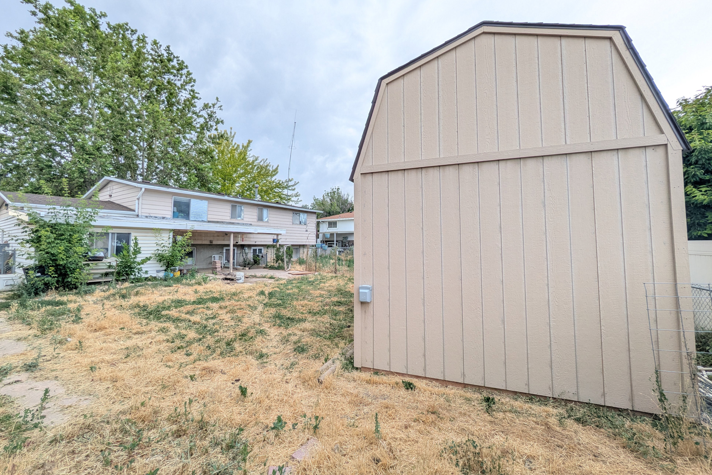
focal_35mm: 15
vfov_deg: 77.3
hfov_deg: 100.4
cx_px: 349
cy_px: 228
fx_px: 297
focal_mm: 1.83
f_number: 2.2
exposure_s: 1/186
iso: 48
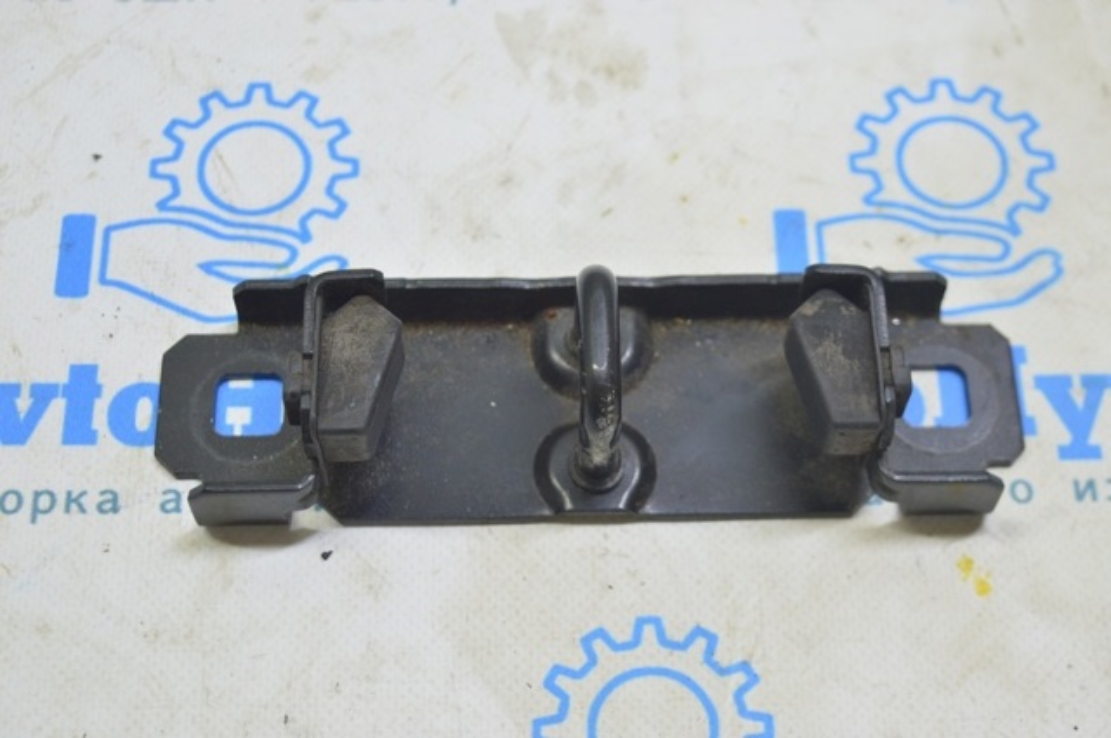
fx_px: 2080
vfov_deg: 20.1
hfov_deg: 29.9
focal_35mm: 68
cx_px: 556
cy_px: 369
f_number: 5.6
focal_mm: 45
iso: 400
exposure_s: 1/20
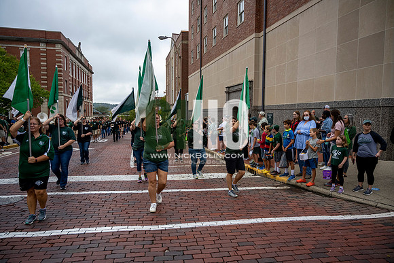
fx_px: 263
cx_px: 197
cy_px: 132
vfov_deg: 53.2
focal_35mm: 24
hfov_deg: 73.7
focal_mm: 24
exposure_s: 1/1600
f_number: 4
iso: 640
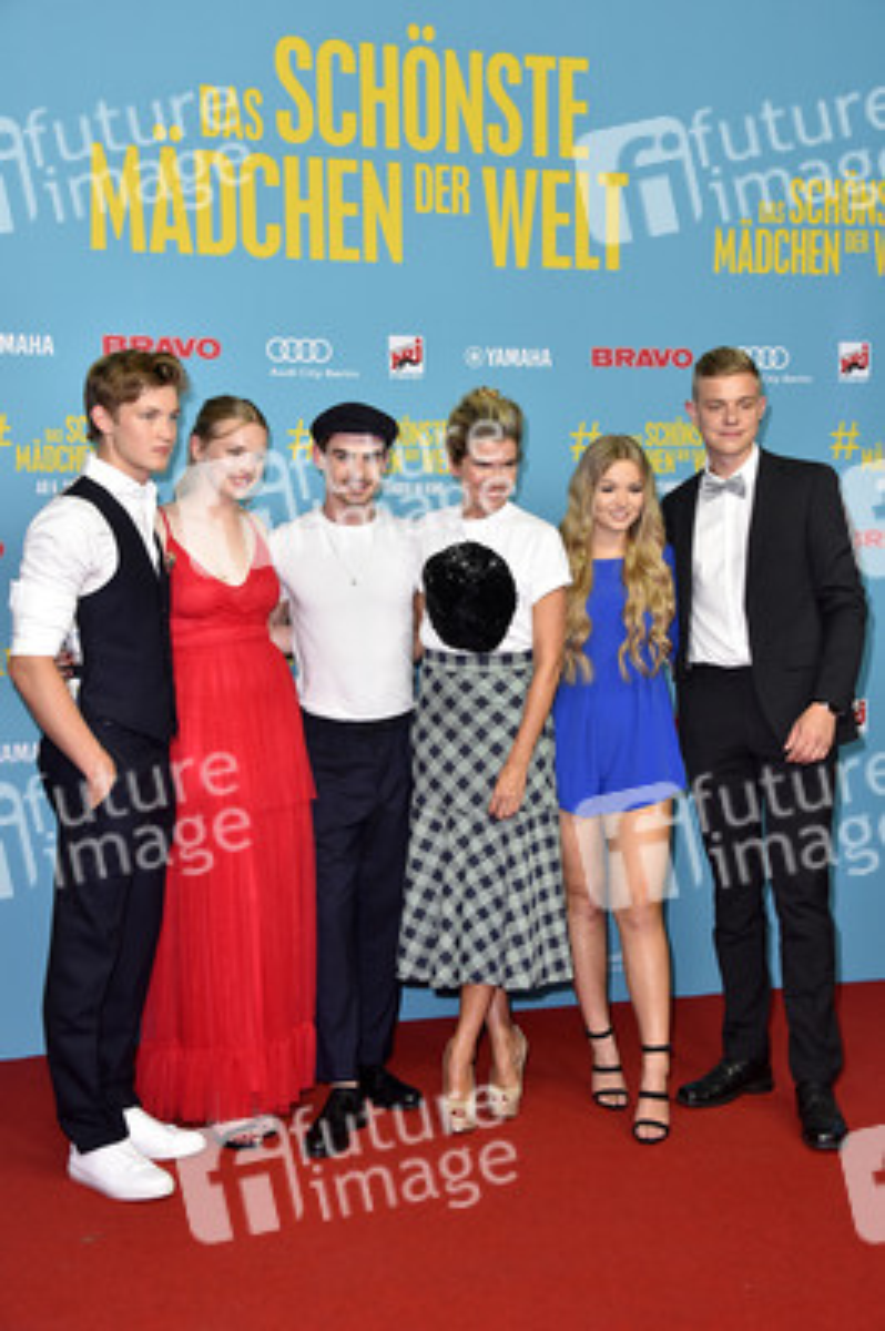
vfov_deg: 41.1
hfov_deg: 28.0
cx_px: 442
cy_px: 666
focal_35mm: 48
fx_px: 1773
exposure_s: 1/160
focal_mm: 48
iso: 640
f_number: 5.6
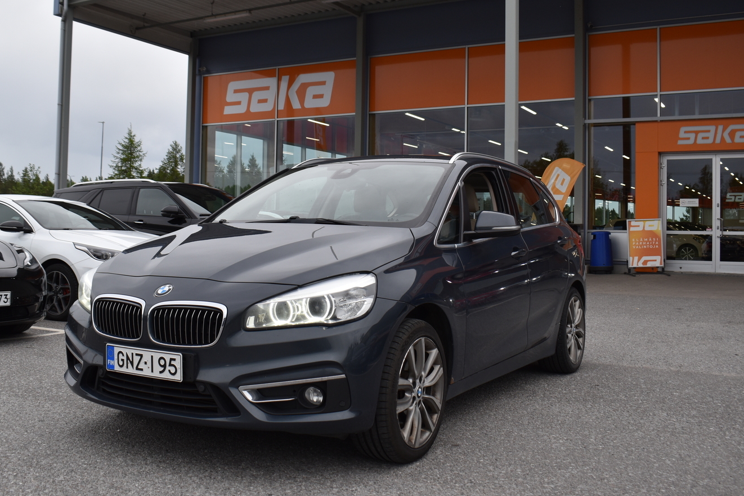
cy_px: 213
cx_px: 326
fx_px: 798
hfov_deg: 49.9
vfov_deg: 34.5
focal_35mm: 39
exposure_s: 1/250
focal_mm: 21
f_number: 6.7
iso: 200
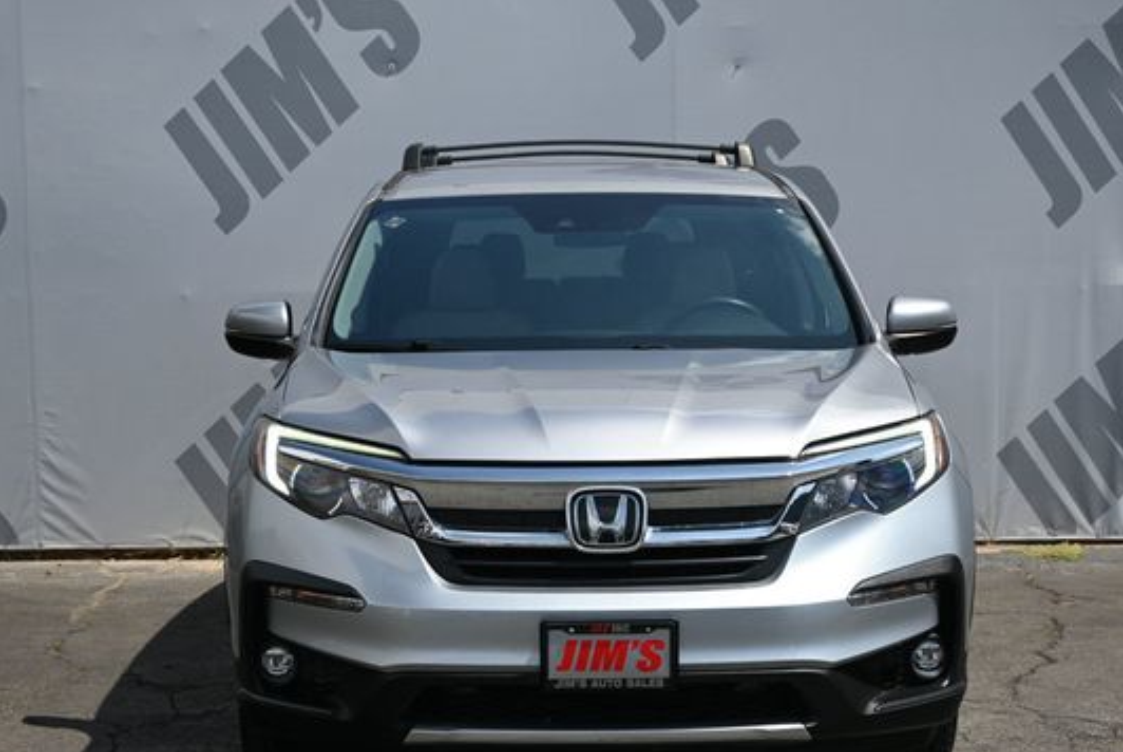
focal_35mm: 65
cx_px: 602
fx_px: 2030
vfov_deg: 20.9
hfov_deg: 30.9
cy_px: 450
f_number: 6.3
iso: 100
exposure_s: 1/320
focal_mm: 36
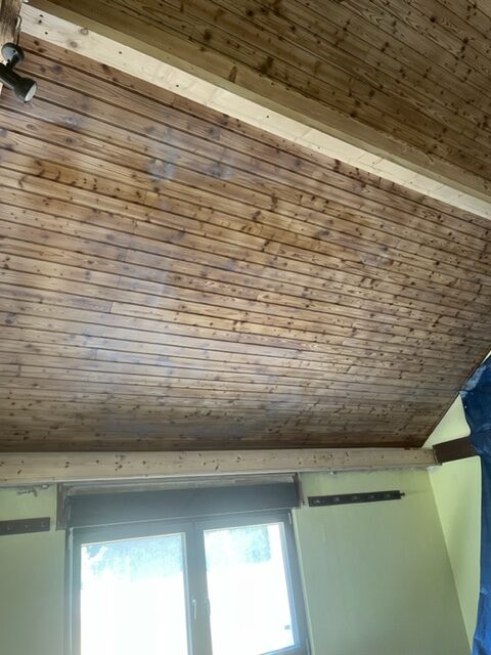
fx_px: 492
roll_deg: +7.1
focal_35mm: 26
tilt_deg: +21.9
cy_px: 328
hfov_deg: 53.1
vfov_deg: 67.3
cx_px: 246
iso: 200
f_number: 1.6
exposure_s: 1/60
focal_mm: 5.1
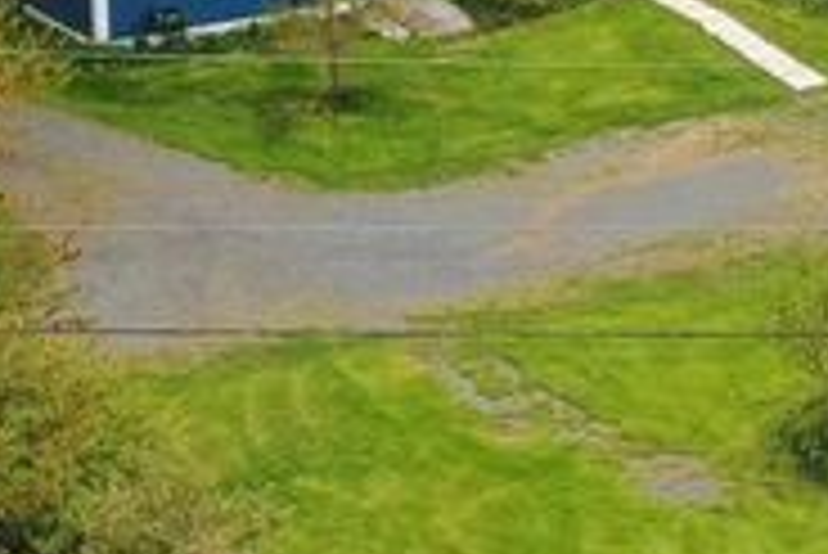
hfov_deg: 13.1
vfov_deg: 8.7
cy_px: -70
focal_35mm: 156
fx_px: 3591
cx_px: 621
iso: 100
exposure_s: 1/200
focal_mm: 10.26
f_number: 4.5
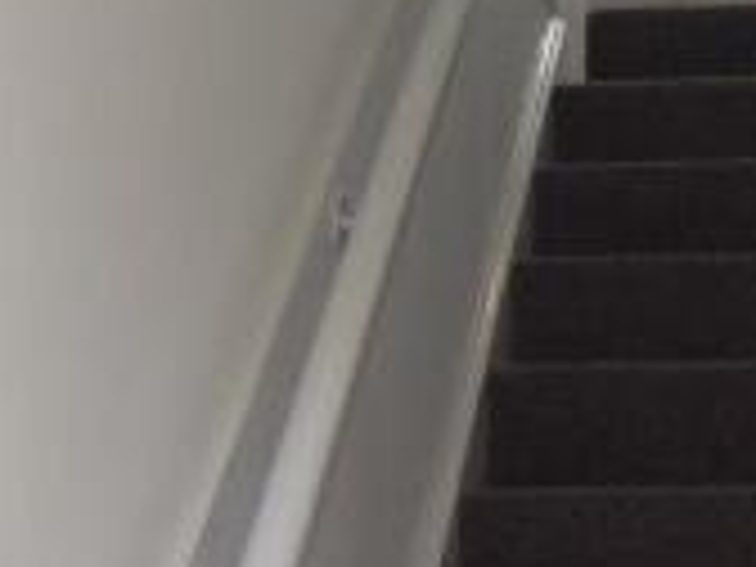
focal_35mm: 132
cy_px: 493
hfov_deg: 14.9
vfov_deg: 11.2
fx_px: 2883
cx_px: 587
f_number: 3.3
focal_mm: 6.3
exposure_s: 1/30
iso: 100
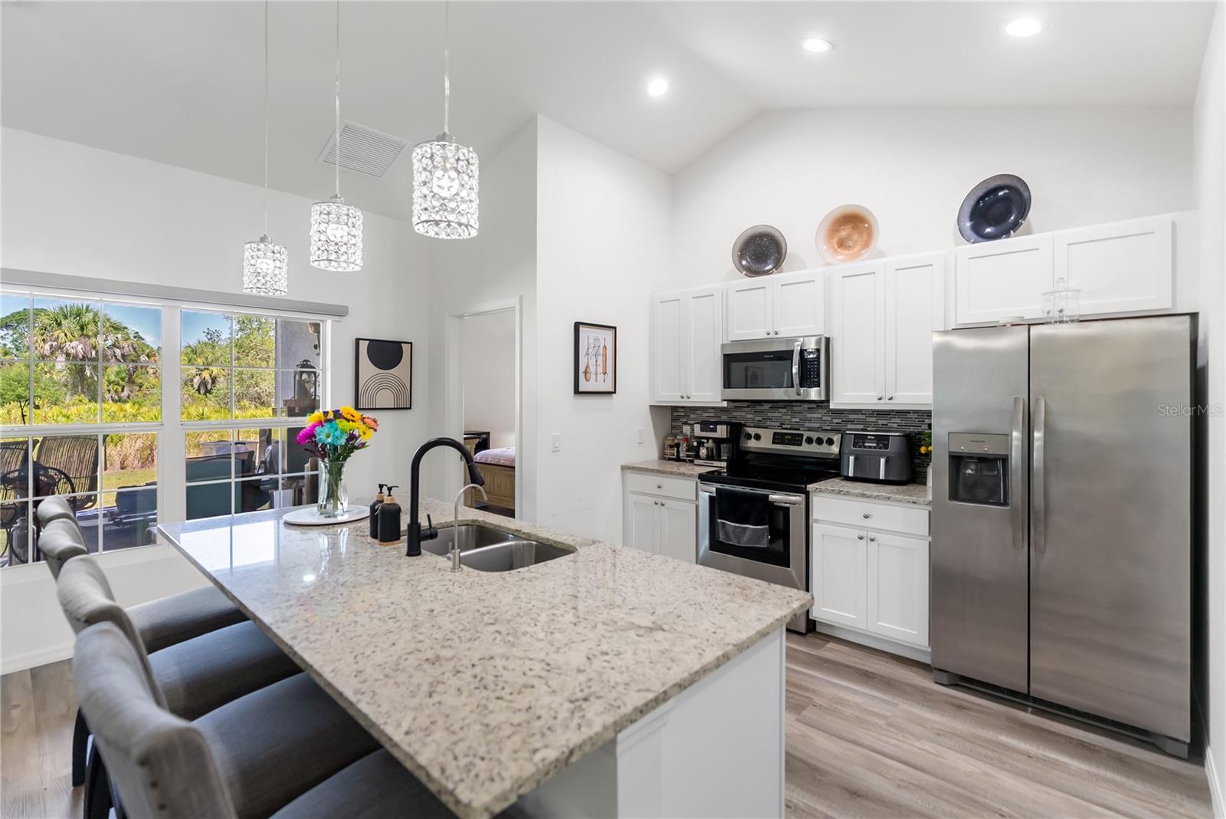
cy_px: 410
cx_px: 613
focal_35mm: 16
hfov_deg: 96.7
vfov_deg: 73.8
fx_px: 545
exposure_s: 1/80
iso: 200
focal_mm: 16
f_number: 2.8
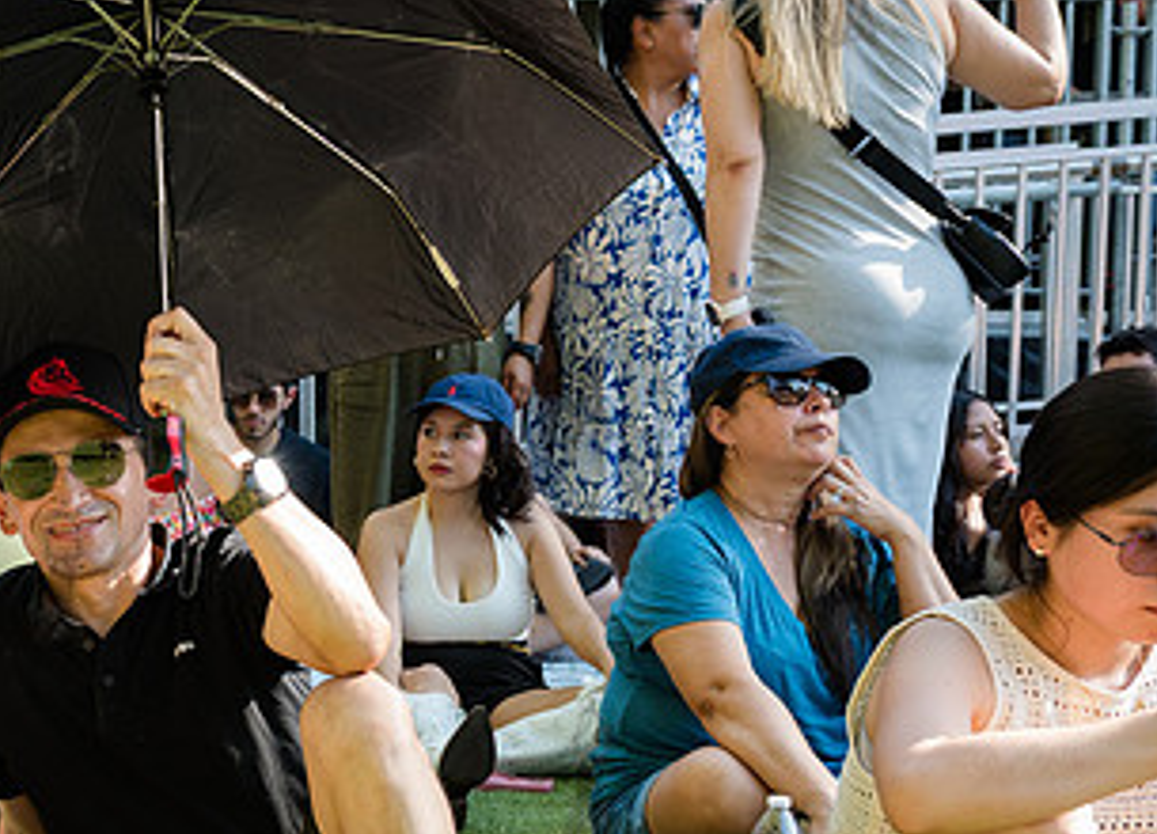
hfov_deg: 28.6
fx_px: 2110
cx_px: -27
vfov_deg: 22.3
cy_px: 569
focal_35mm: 64
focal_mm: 32
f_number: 5
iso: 500
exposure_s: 1/250
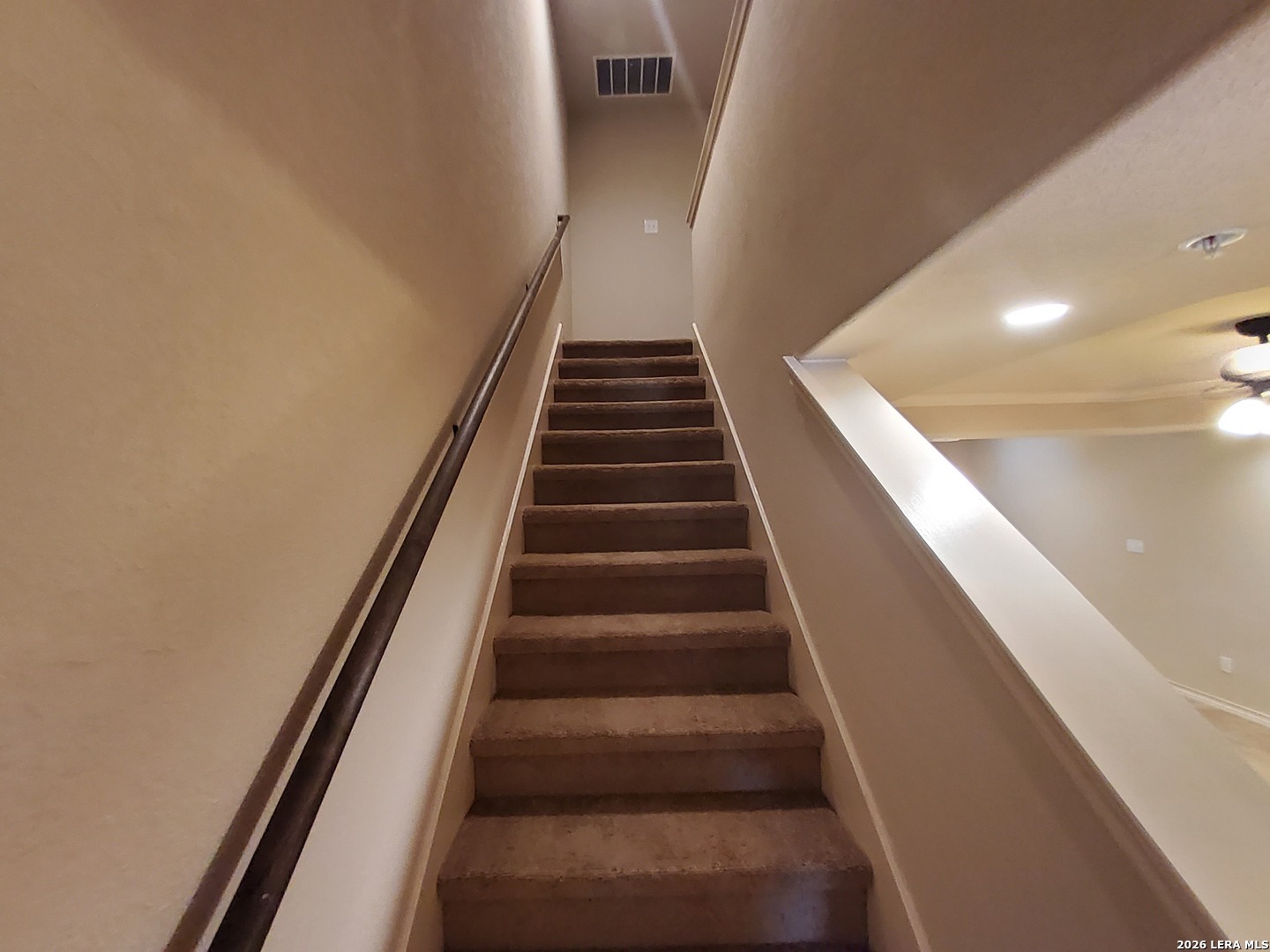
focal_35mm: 13
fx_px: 477
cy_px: 476
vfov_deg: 89.9
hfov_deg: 106.2
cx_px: 635
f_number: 2.2
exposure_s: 1/20
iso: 400
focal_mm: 1.13
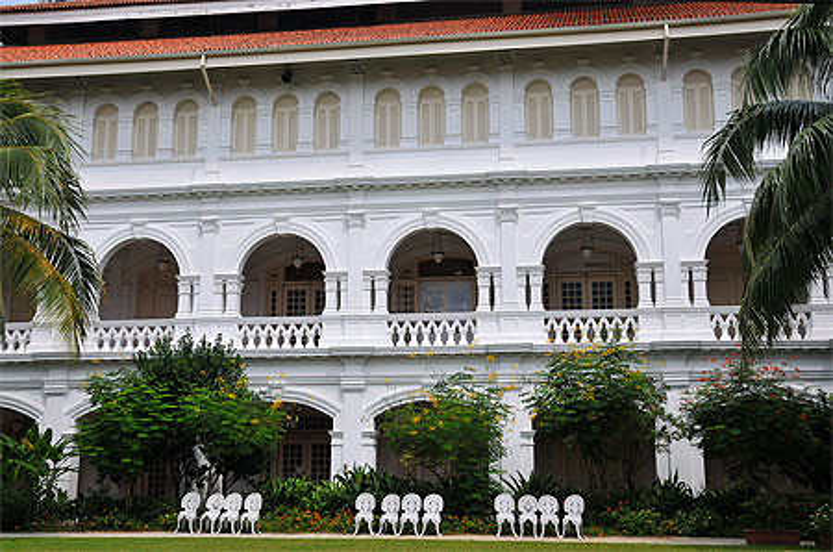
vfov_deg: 34.1
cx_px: 416
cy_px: 276
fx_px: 900
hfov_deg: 49.6
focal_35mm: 39
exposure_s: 1/3200
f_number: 5
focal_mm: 26
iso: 400
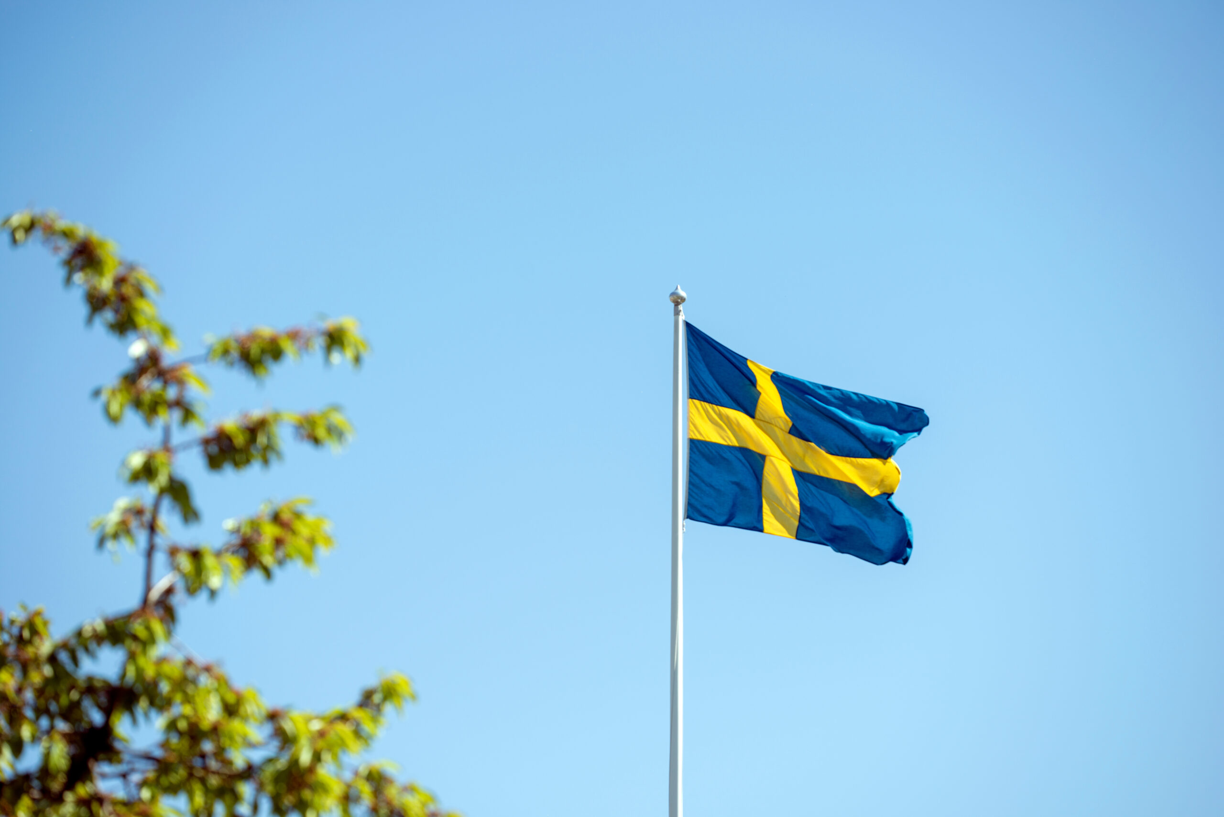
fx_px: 6122
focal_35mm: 180
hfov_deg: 11.4
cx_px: 612
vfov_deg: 7.6
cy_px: 408
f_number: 5
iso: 100
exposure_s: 1/800
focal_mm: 180
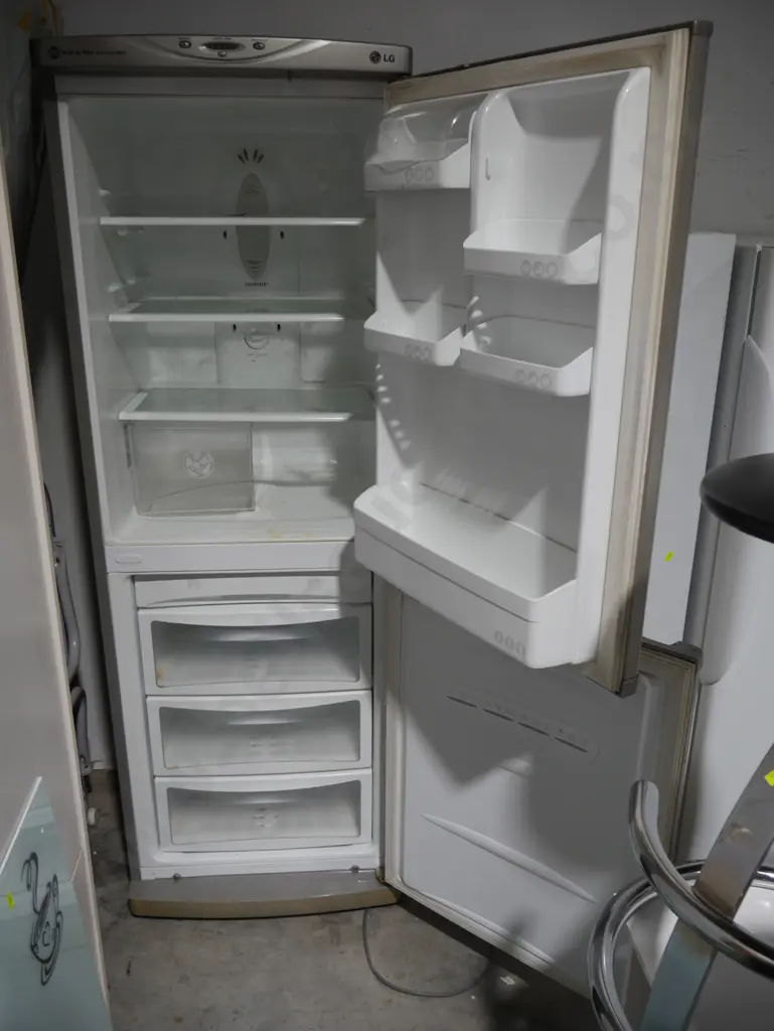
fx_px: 834
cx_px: 387
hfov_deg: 49.8
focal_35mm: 28
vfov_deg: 63.4
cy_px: 516
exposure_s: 1/80
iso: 200
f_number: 3.5
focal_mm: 14
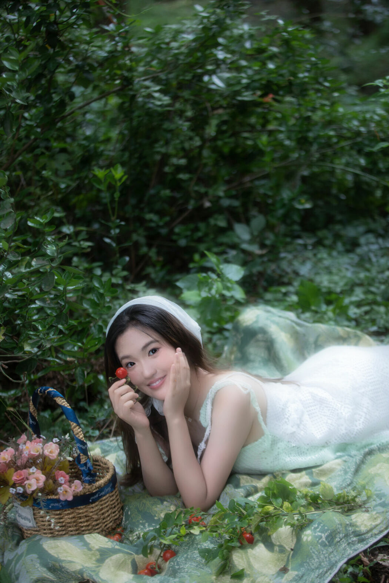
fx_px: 1118
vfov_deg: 29.2
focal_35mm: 69
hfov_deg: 19.7
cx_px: 194
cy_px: 292
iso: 200
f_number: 2.8
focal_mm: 70
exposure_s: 1/60
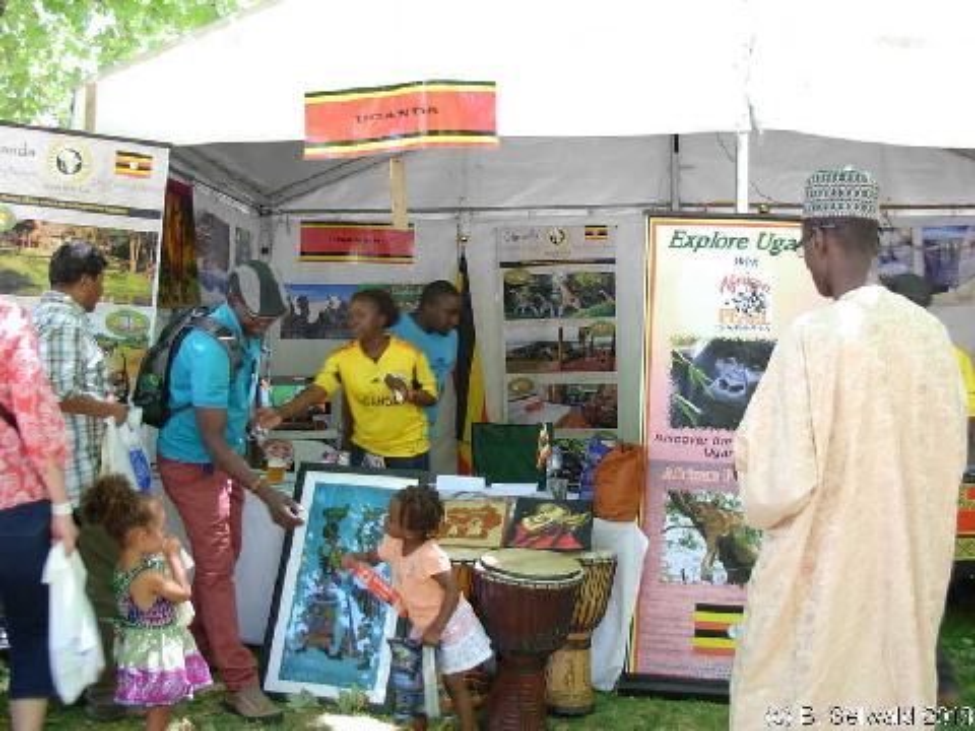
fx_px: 1070
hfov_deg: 49.0
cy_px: 366
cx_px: 488
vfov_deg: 37.7
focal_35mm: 38
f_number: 2.9
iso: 79
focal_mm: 6.3
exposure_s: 1/26.9
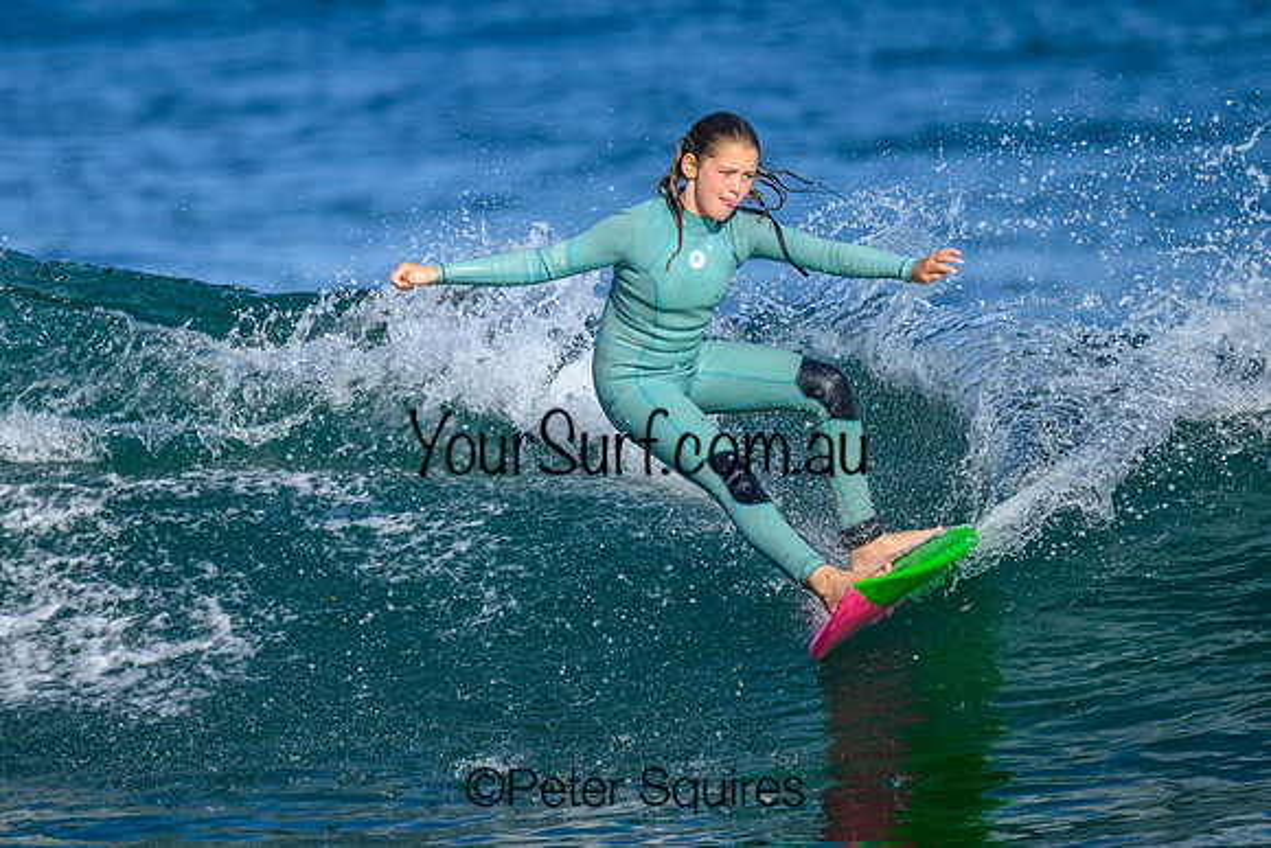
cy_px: 325
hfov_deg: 2.1
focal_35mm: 986
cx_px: 566
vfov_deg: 1.4
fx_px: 34812
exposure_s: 1/2000
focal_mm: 800
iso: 400
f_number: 6.3
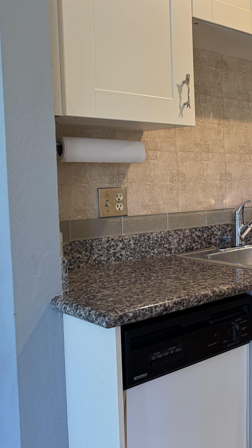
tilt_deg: -3.7
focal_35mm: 40
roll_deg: +0.6
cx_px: 318
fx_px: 475
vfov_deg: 50.4
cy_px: 197
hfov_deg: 25.9
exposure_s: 1/60
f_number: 1.78
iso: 160
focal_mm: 6.76
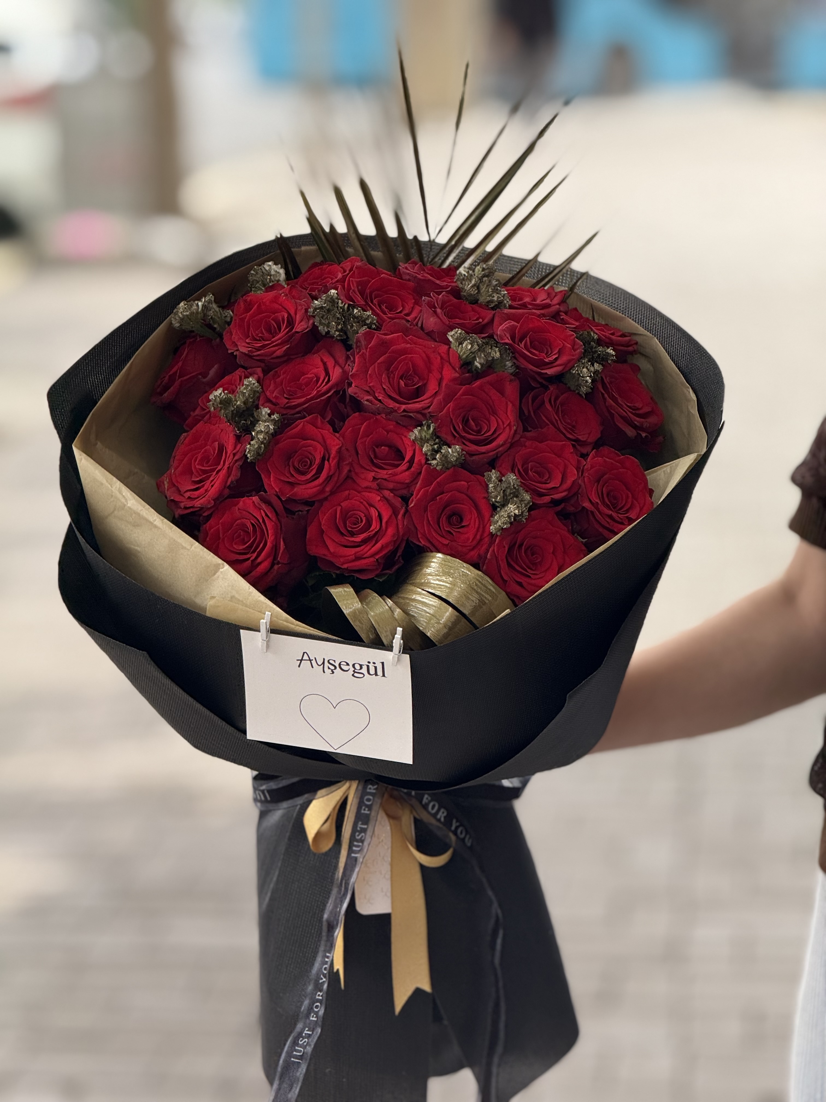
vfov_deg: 16.4
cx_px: 413
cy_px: 551
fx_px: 3818
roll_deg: -1.3
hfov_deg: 12.3
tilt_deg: -8.4
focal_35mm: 120
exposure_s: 1/177
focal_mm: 15.66
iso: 50
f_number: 2.8
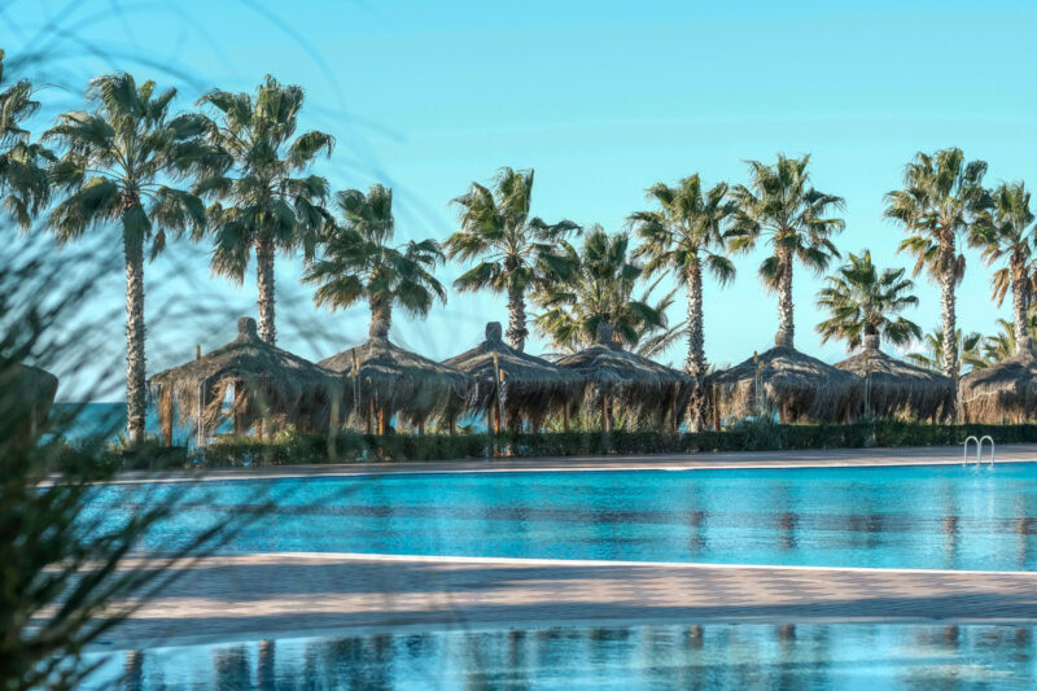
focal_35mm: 84
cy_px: 346
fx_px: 2419
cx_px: 518
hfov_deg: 24.2
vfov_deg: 16.3
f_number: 3.2
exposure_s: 1/1000
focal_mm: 56
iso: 200
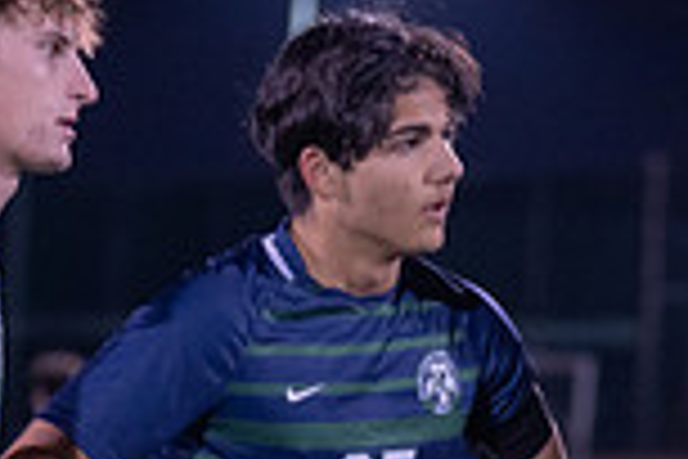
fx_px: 8083
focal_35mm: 423
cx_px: 118
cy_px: 798
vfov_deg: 3.2
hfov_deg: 4.9
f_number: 3.2
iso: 1250
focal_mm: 89
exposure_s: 1/320
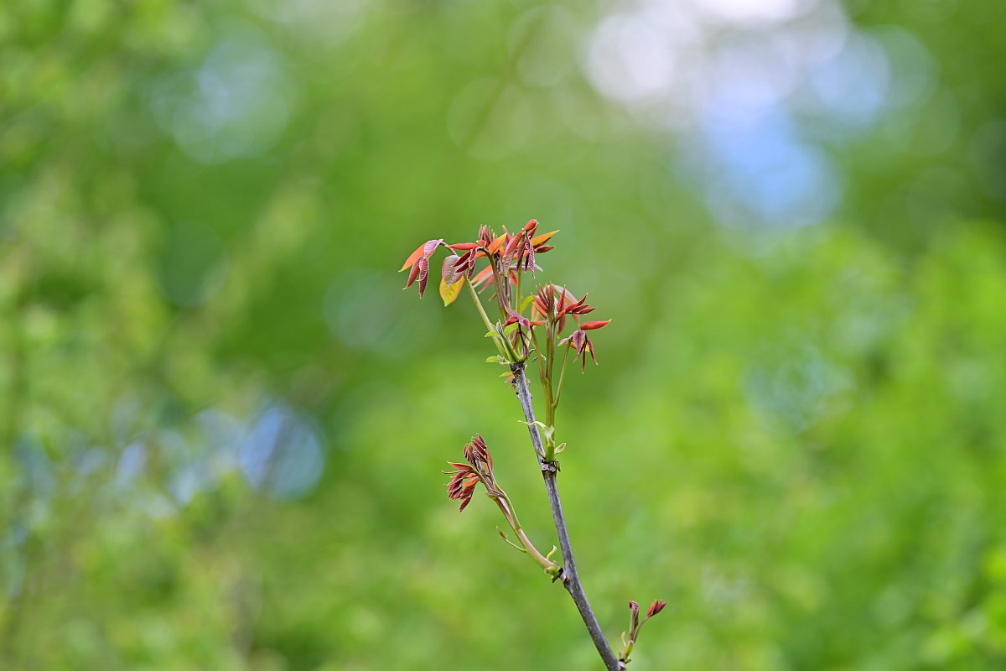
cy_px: 336
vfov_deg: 10.2
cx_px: 503
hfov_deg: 15.2
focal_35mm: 135
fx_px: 3772
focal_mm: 135
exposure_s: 1/400
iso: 64
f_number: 1.8
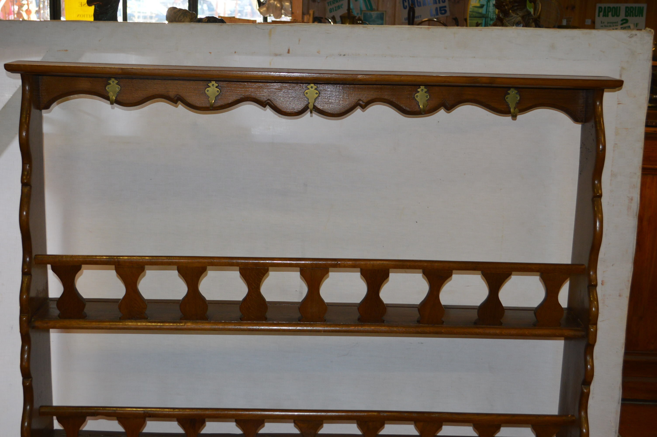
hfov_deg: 41.1
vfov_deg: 28.0
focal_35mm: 48
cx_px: 328
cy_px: 218
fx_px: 875
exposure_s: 1/60
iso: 500
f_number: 4.8
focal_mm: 32
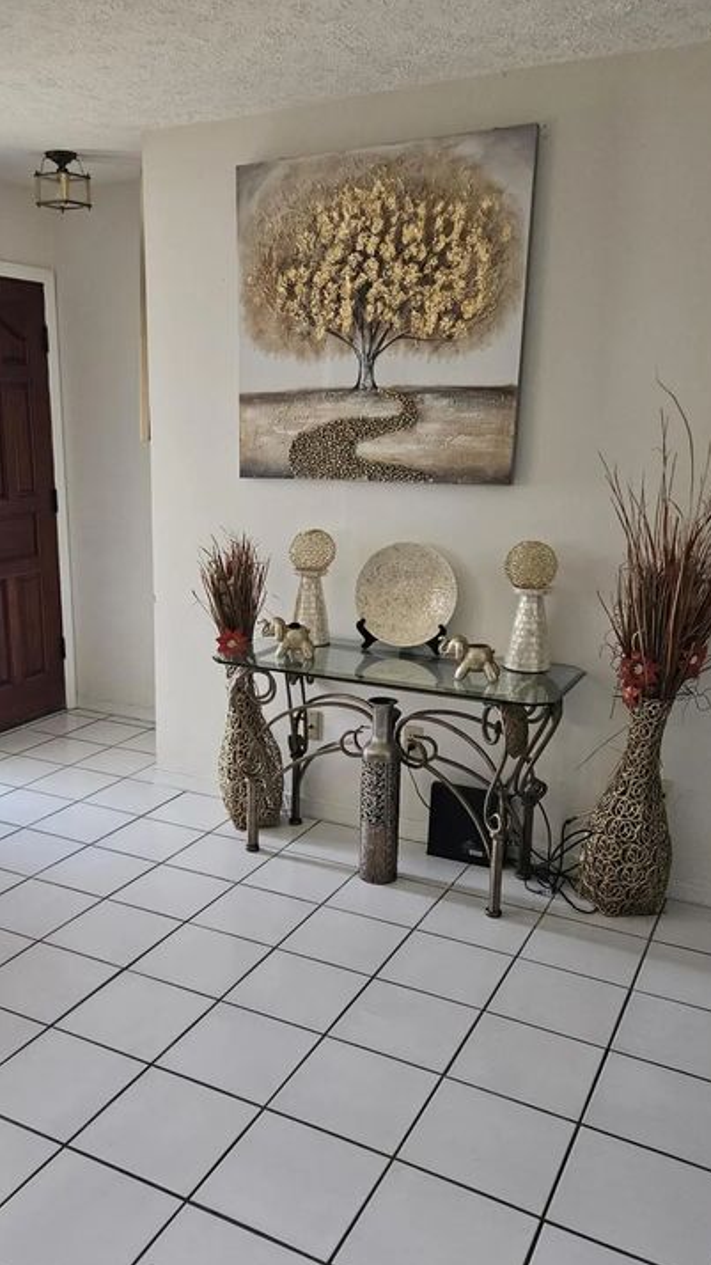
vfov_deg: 64.1
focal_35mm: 30
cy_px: 709
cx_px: 282
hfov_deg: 38.8
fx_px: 1006
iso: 250
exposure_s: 1/170
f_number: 1.8
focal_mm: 5.4
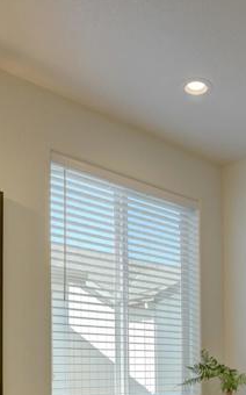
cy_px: 371
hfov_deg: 29.1
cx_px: 202
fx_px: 462
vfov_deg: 41.7
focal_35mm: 43
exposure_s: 1/60
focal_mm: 14
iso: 500
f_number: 8
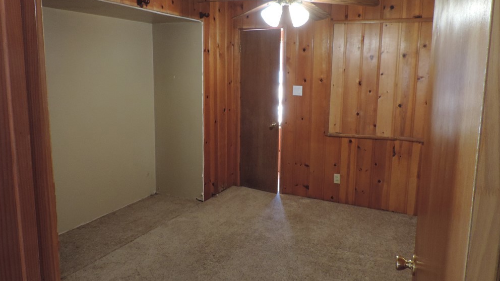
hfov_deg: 69.9
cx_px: 254
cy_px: 123
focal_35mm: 27
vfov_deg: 42.8
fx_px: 358
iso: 400
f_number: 3
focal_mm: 4.3
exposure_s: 1/8
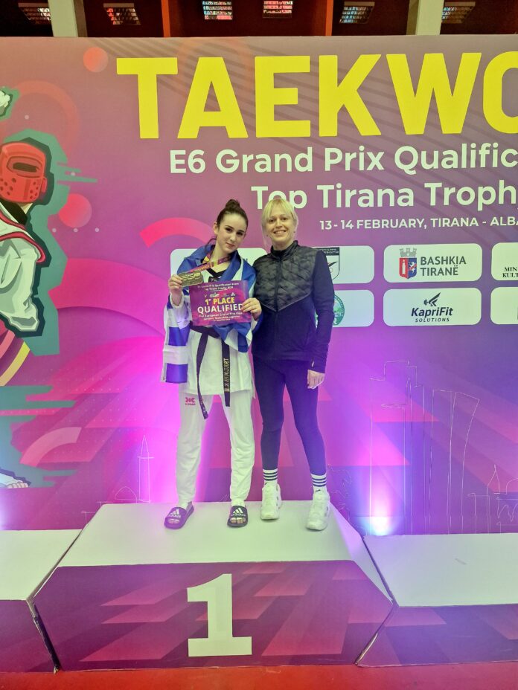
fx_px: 459
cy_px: 345
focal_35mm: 23
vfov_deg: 73.9
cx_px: 259
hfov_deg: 58.9
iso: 125
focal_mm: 6.4
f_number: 1.8
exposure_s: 1/100
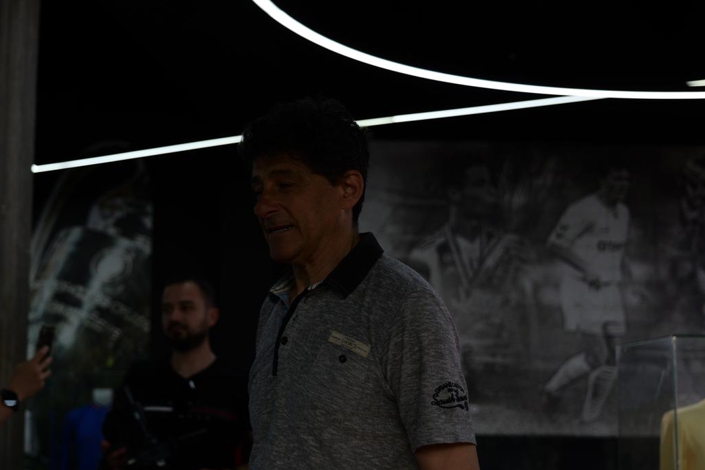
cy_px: 258
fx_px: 1254
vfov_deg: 21.2
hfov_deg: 31.4
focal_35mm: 64
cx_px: 319
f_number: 4
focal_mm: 55
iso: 800
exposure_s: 1/160
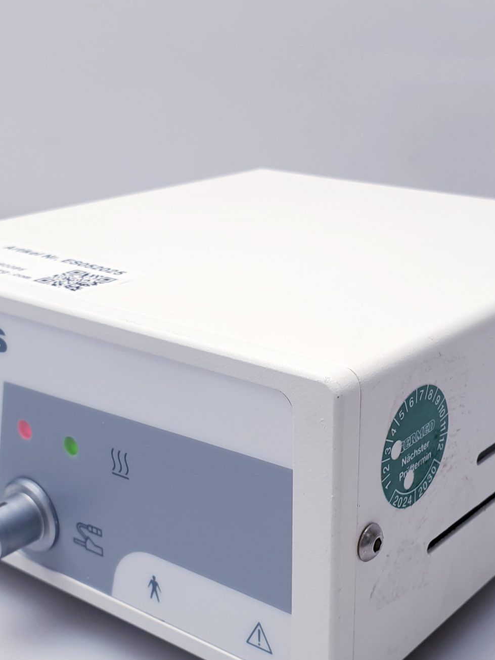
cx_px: 299
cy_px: 384
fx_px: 972
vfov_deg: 37.4
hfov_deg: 28.5
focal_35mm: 51
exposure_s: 1/50
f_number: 2.4
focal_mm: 4.3
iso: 50
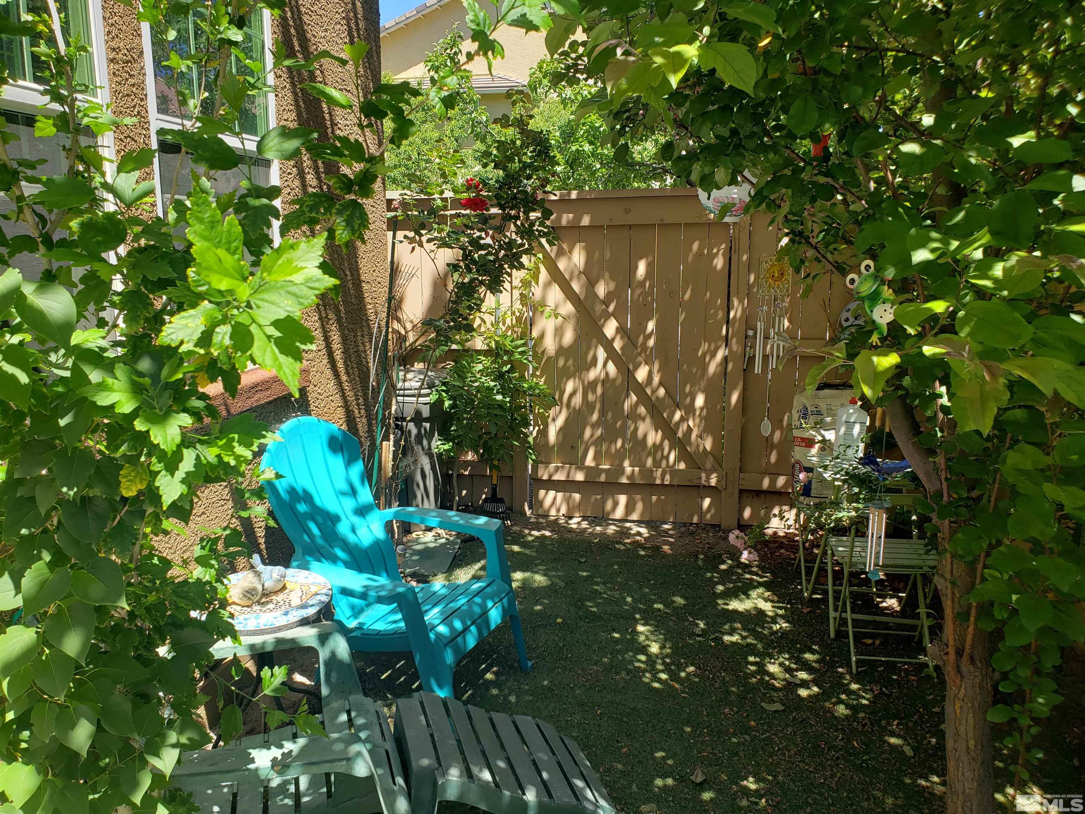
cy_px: 407
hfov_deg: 67.3
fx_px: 815
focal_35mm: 26
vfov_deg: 53.1
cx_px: 542
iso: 50
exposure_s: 1/394
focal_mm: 4.3
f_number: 2.4
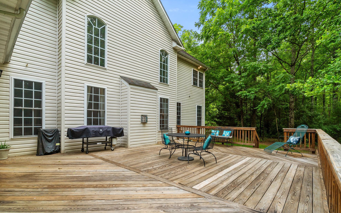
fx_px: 158
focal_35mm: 17
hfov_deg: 94.4
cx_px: 169
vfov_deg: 67.8
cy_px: 117
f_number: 8
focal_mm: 16
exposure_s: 1/160
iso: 400
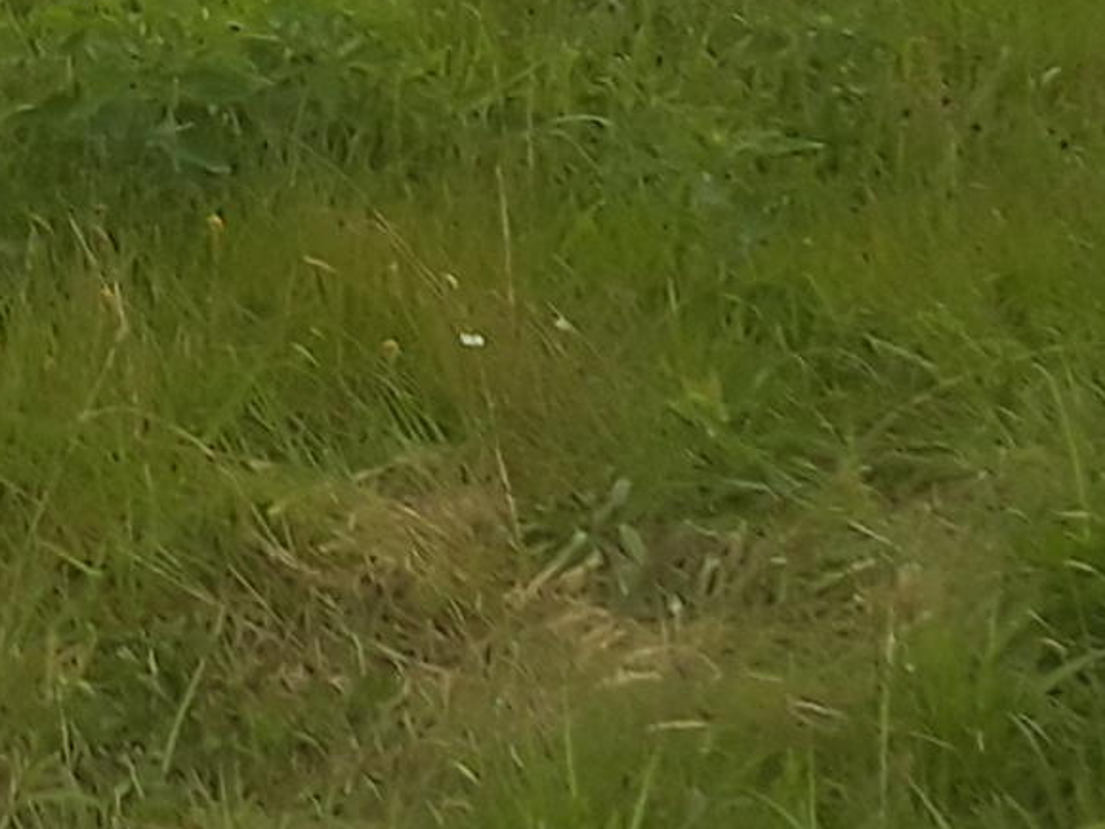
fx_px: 4628
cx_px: -534
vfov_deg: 9.7
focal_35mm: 145
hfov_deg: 12.9
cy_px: -703
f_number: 1.9
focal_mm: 2.9
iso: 40
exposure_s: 1/435
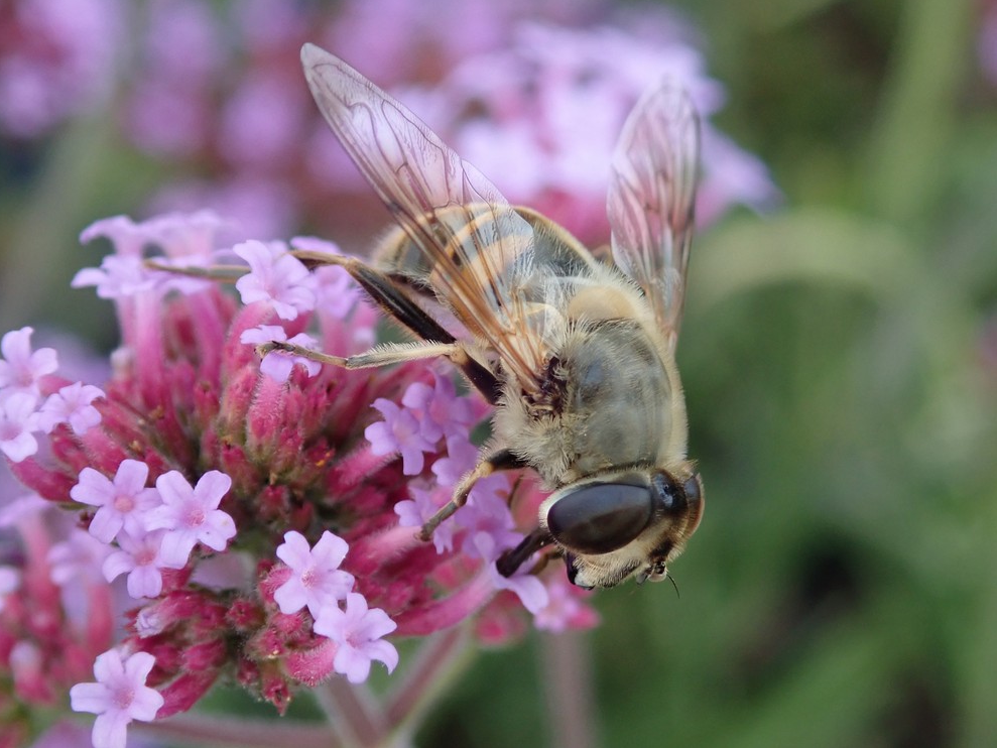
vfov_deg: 16.1
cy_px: 372
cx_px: 495
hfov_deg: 21.3
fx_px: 2650
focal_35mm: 92
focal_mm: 16.48
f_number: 4.7
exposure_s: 1/400
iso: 320
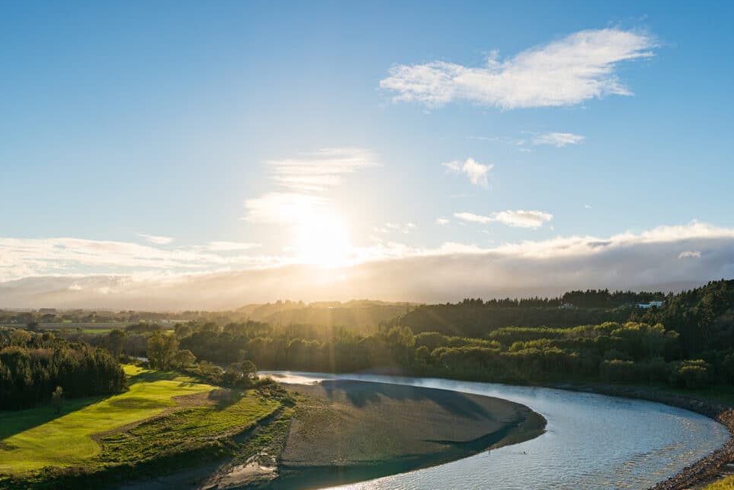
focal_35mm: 32
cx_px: 353
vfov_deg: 40.1
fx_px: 653
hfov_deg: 58.7
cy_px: 362
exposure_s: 1/1000
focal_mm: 20
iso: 100
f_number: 5
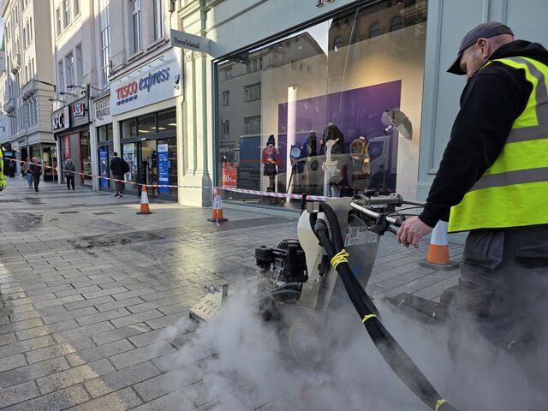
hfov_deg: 73.9
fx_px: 364
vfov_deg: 58.9
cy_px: 206
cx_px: 274
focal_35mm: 23
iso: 80
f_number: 1.7
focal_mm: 6.3
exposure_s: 1/1994
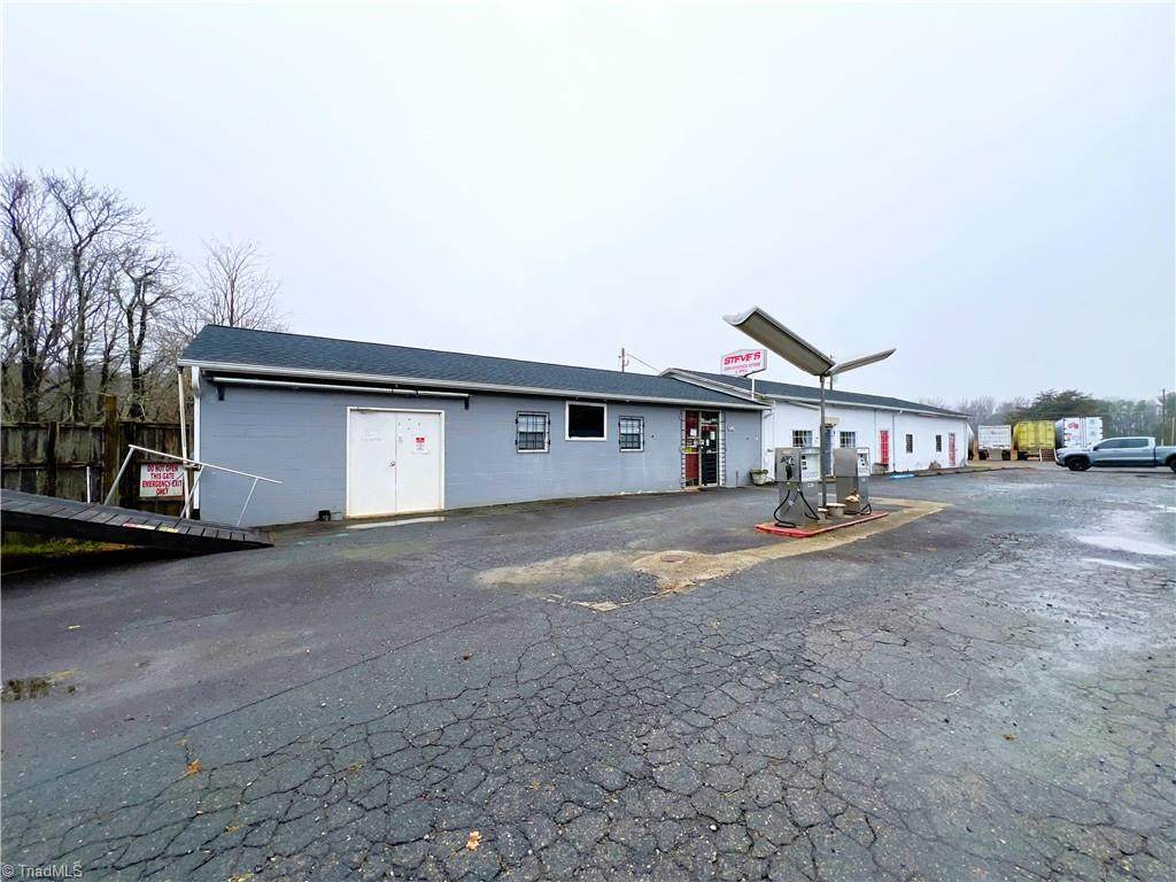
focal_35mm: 13
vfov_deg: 89.9
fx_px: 442
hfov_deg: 106.2
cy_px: 441
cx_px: 588
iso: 32
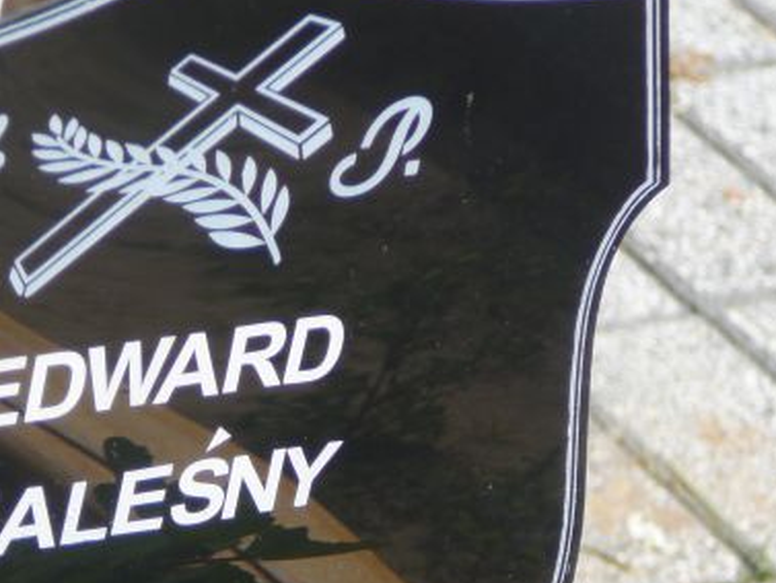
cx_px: 163
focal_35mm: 251
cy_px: 470
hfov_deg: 7.9
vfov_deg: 5.9
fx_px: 5629
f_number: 4
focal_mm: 22
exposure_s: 1/640
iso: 80
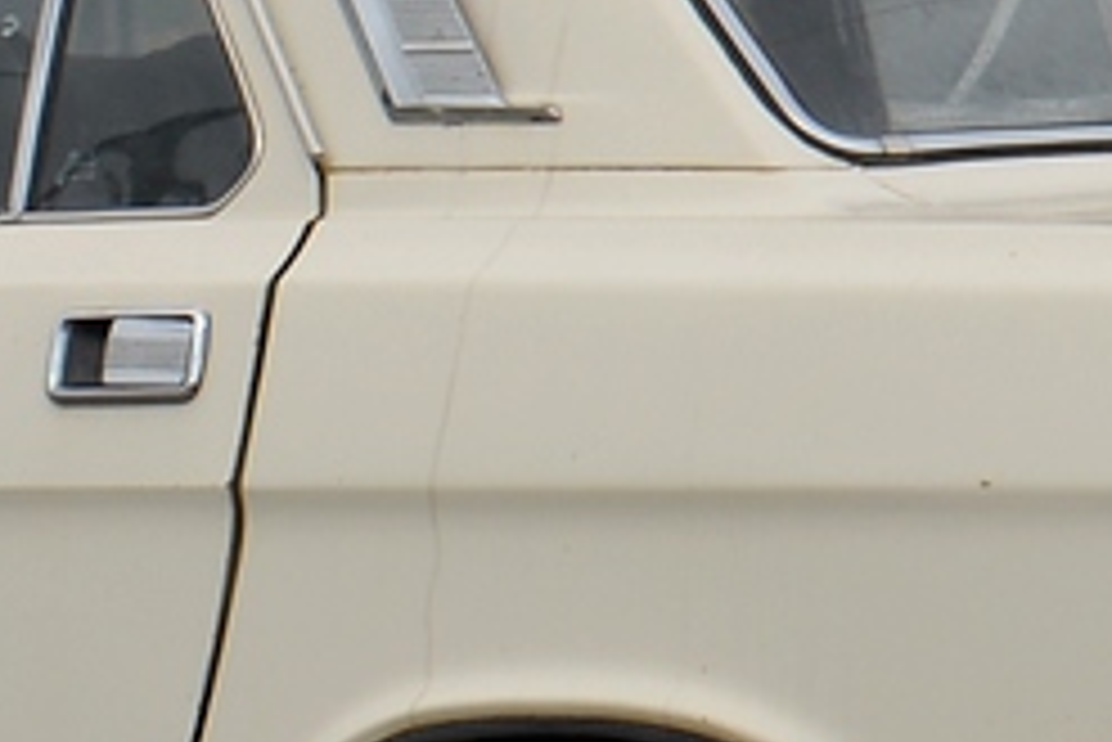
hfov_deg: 7.1
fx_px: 8994
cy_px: -205
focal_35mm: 291
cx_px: 563
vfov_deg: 4.7
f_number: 8
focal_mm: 32
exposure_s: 1/250
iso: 100
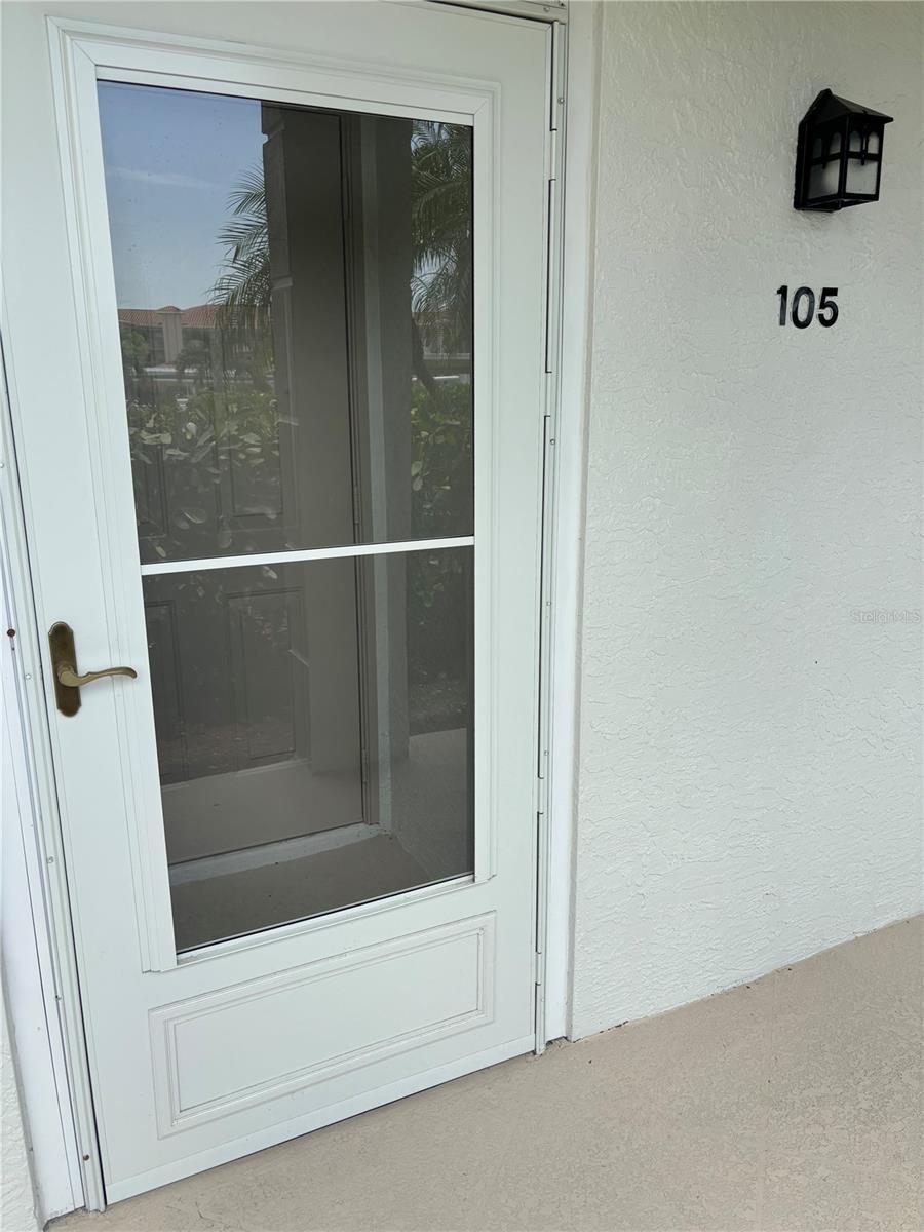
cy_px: 616
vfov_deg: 67.3
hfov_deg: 53.1
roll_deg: -0.8
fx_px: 925
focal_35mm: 26
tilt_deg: -16.2
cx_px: 462
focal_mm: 5.96
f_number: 1.6
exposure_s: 1/880
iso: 50
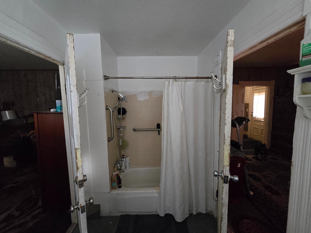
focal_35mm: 13
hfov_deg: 106.2
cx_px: 156
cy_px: 116
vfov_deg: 89.9
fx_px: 117
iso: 1600
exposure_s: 1/60
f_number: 2.2
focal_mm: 2.2
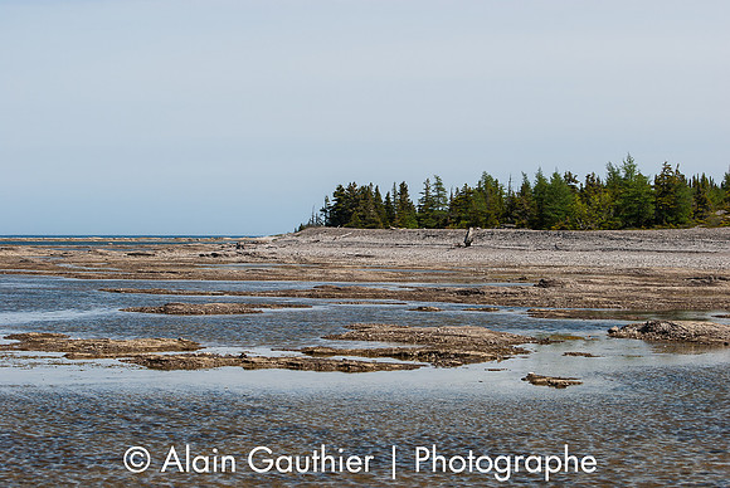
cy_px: 244
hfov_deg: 19.4
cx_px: 365
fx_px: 2131
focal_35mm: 105
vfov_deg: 13.1
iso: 100
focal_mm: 70
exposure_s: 1/320
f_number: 8
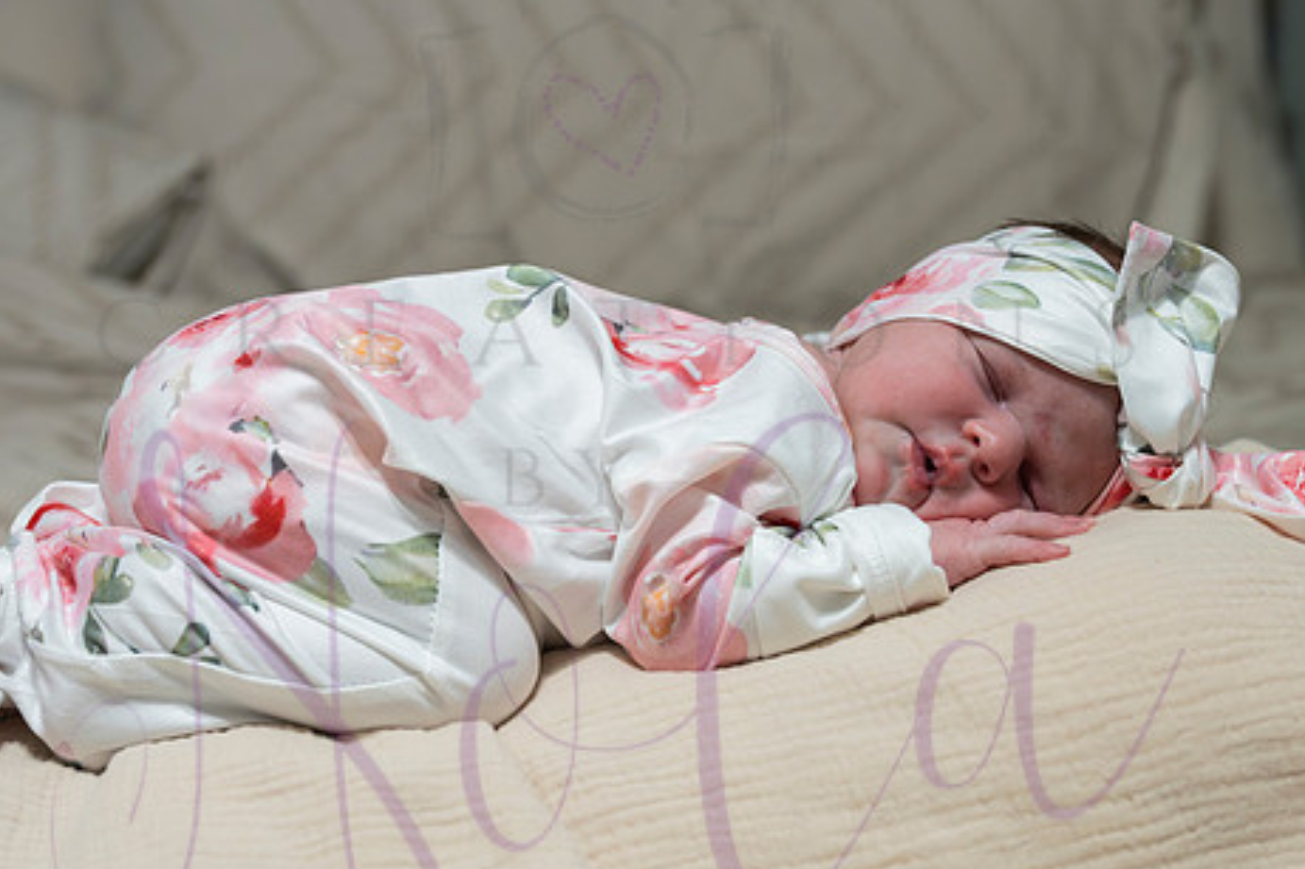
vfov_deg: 21.6
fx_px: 2283
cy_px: 458
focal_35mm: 63
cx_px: 597
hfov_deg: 31.9
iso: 3200
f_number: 4
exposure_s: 1/320
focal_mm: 48
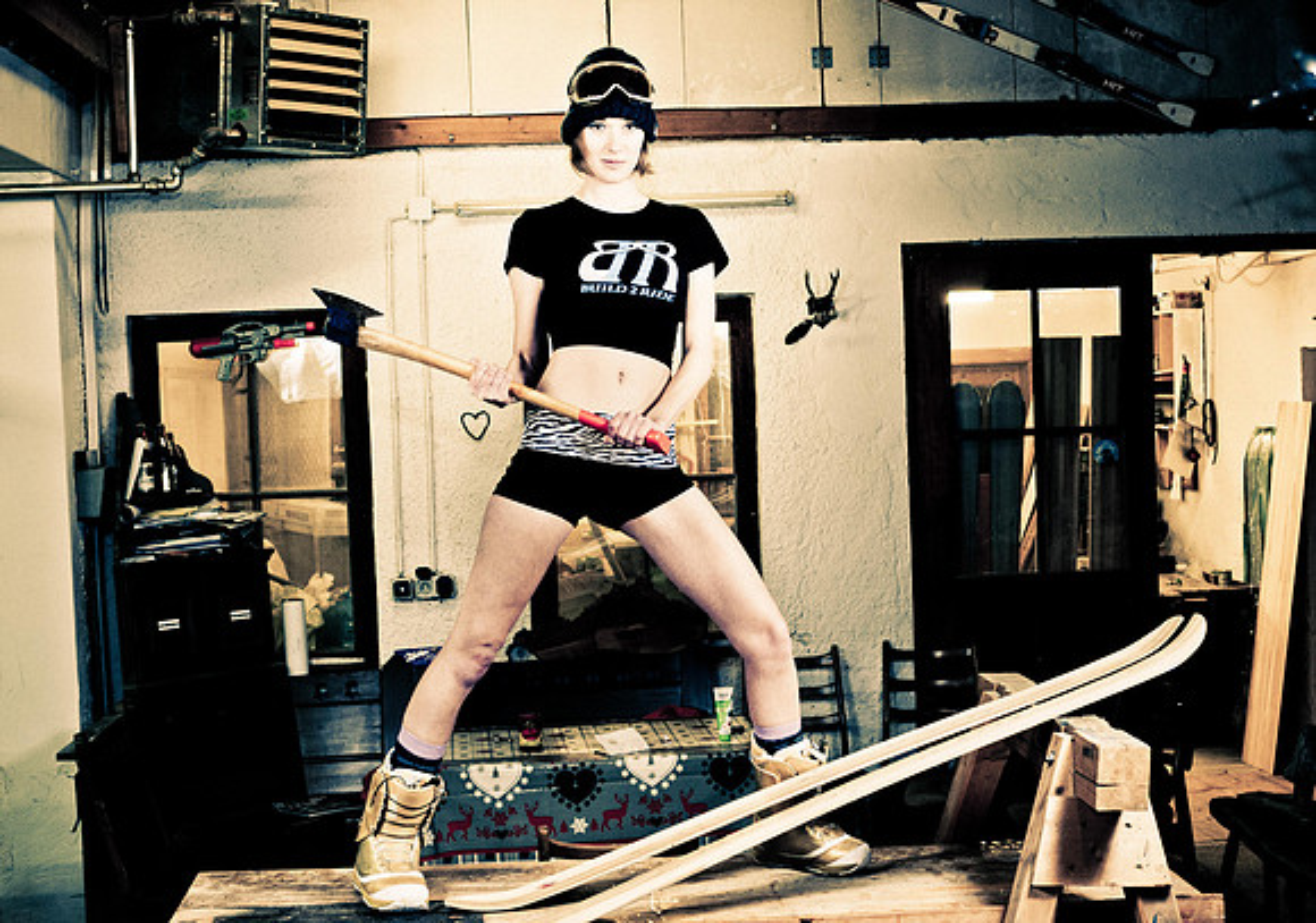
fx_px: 2026
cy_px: 462
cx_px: 696
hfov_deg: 36.0
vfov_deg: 25.7
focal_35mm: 55
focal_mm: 35
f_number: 4.5
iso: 320
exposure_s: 1/60
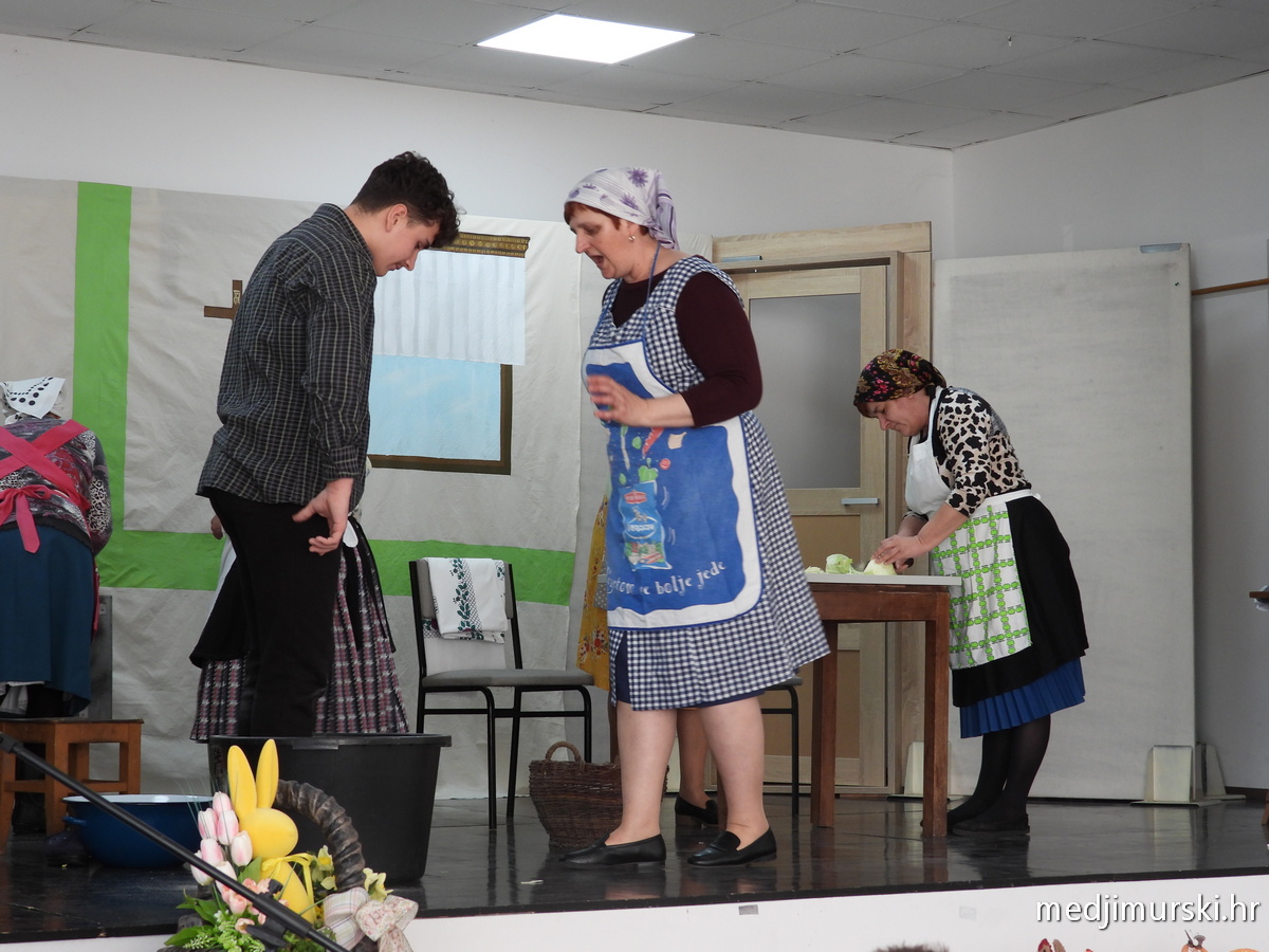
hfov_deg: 26.0
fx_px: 2749
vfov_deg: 19.6
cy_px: 476
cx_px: 634
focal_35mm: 75
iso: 180
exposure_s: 1/60
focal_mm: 13.5
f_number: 3.5
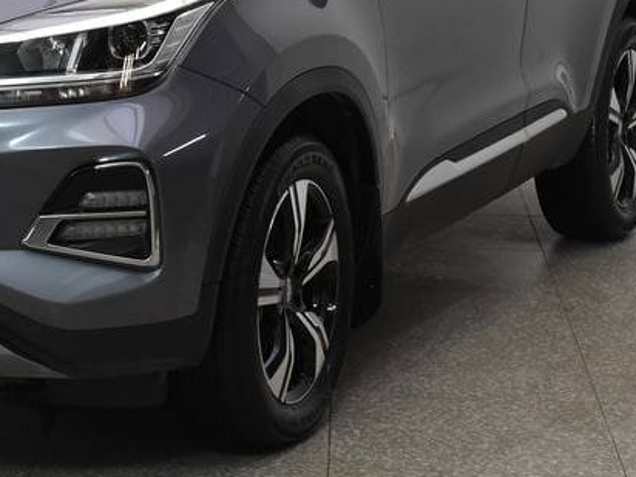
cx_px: 82
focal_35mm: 142
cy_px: 74
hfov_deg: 13.8
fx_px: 2610
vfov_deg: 10.4
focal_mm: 45
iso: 1250
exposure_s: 1/80
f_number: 5
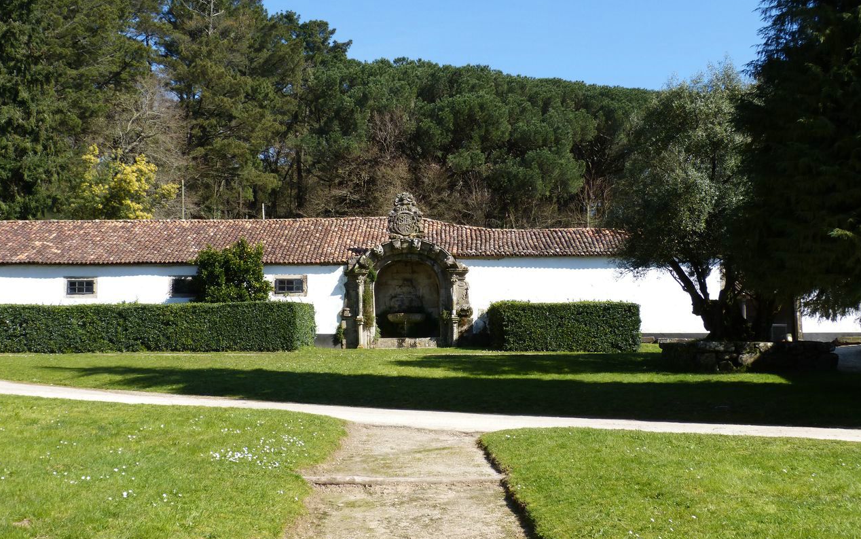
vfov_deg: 28.0
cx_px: 428
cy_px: 272
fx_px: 1080
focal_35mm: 46
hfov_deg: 43.5
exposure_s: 1/640
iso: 100
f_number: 4
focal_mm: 7.4
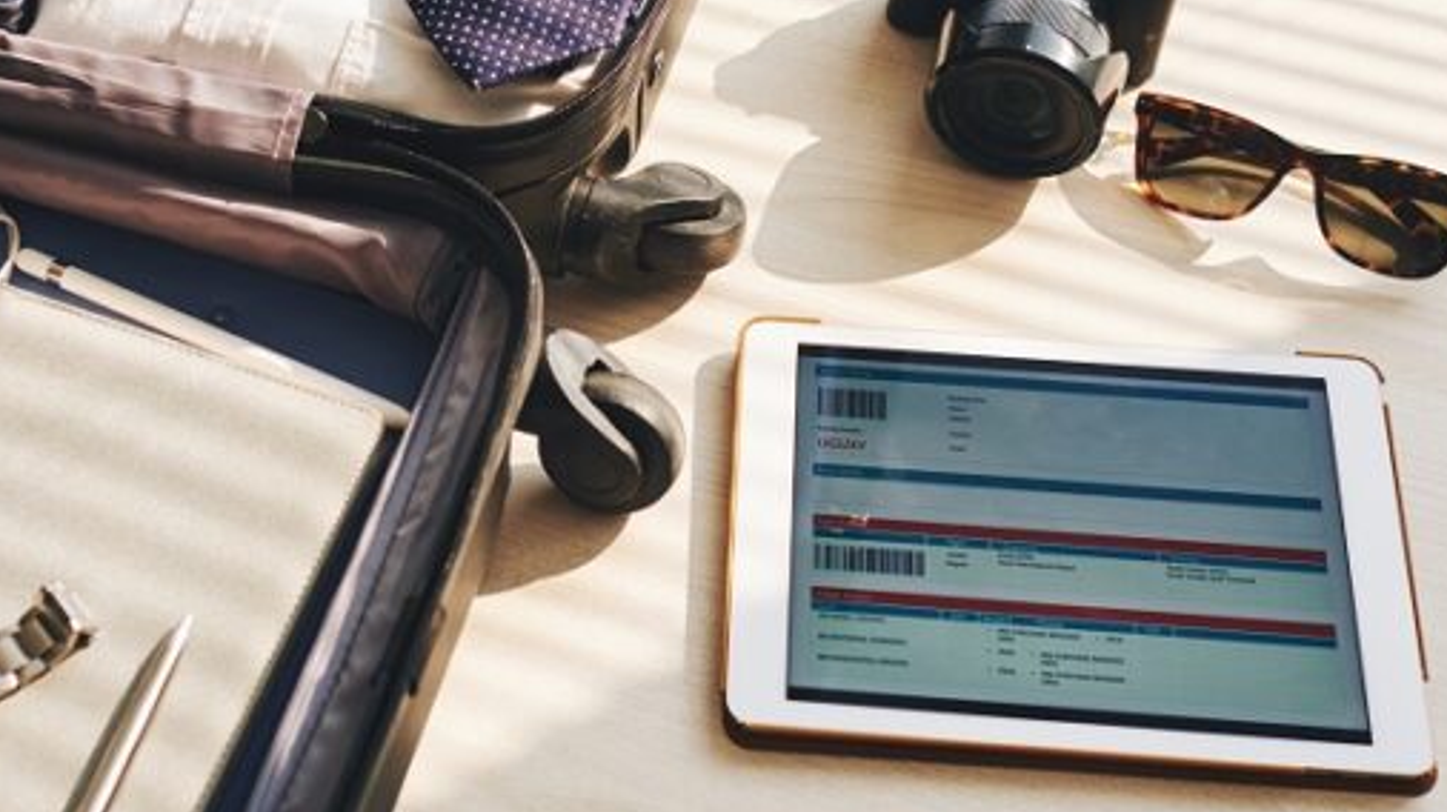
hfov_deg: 35.8
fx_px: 2224
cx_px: 523
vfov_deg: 20.6
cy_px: 256
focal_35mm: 58
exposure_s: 1/550
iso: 200
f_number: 2.8
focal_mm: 23
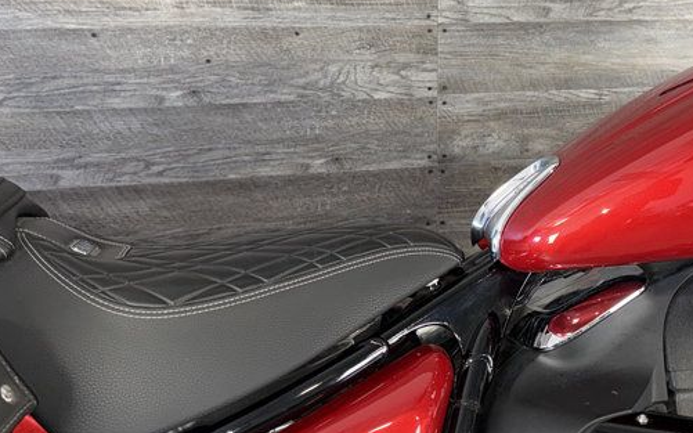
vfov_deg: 24.5
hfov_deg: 37.6
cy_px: 84
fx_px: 982
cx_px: 545
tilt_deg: -13.1
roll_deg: -1.2
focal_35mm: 52
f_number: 1.78
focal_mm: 6.76
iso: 80
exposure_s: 1/27
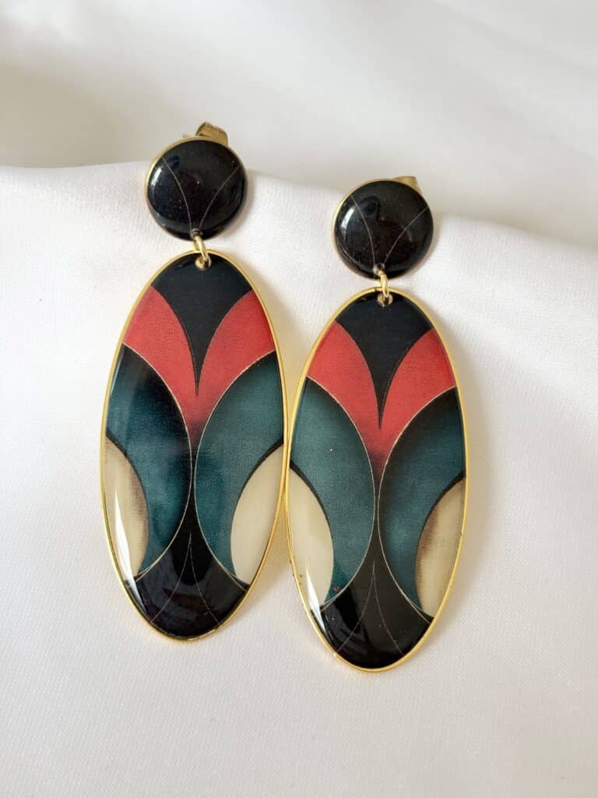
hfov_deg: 28.0
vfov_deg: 36.8
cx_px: 299
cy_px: 399
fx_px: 1198
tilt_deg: -57.0
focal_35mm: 52
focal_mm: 5.96
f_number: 1.6
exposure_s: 1/293
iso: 32
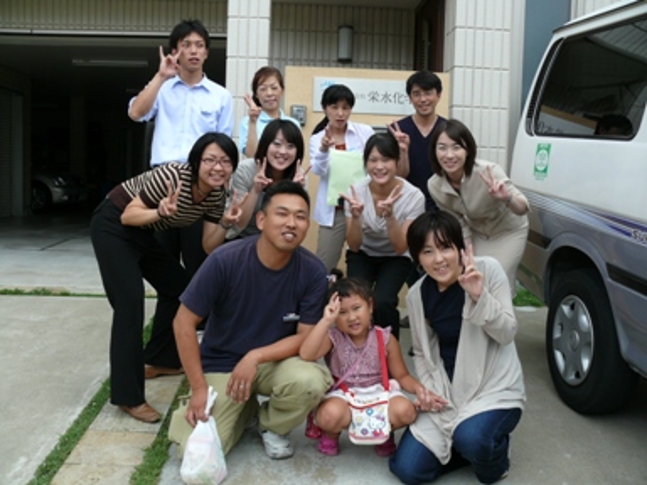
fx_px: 654
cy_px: 242
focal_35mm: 35
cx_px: 324
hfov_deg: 52.6
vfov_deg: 40.7
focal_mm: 7.4
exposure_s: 1/250
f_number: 4
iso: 100
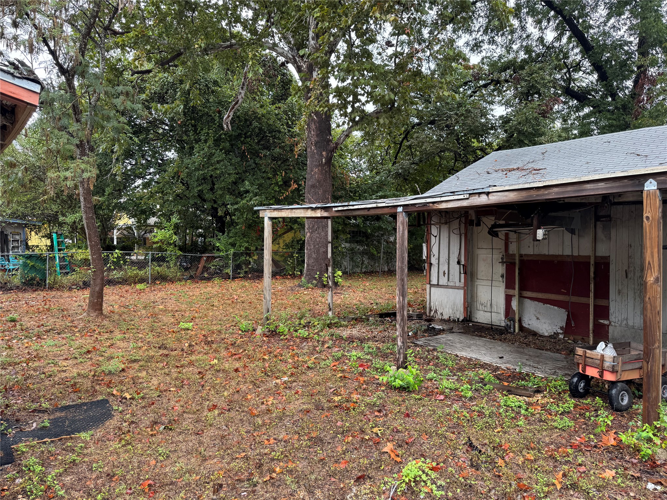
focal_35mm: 24
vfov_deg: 56.8
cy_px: 250
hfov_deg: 71.6
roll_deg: -0.8
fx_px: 462
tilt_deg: -1.6
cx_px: 334
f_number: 1.78
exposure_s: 1/121
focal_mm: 6.76
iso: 80
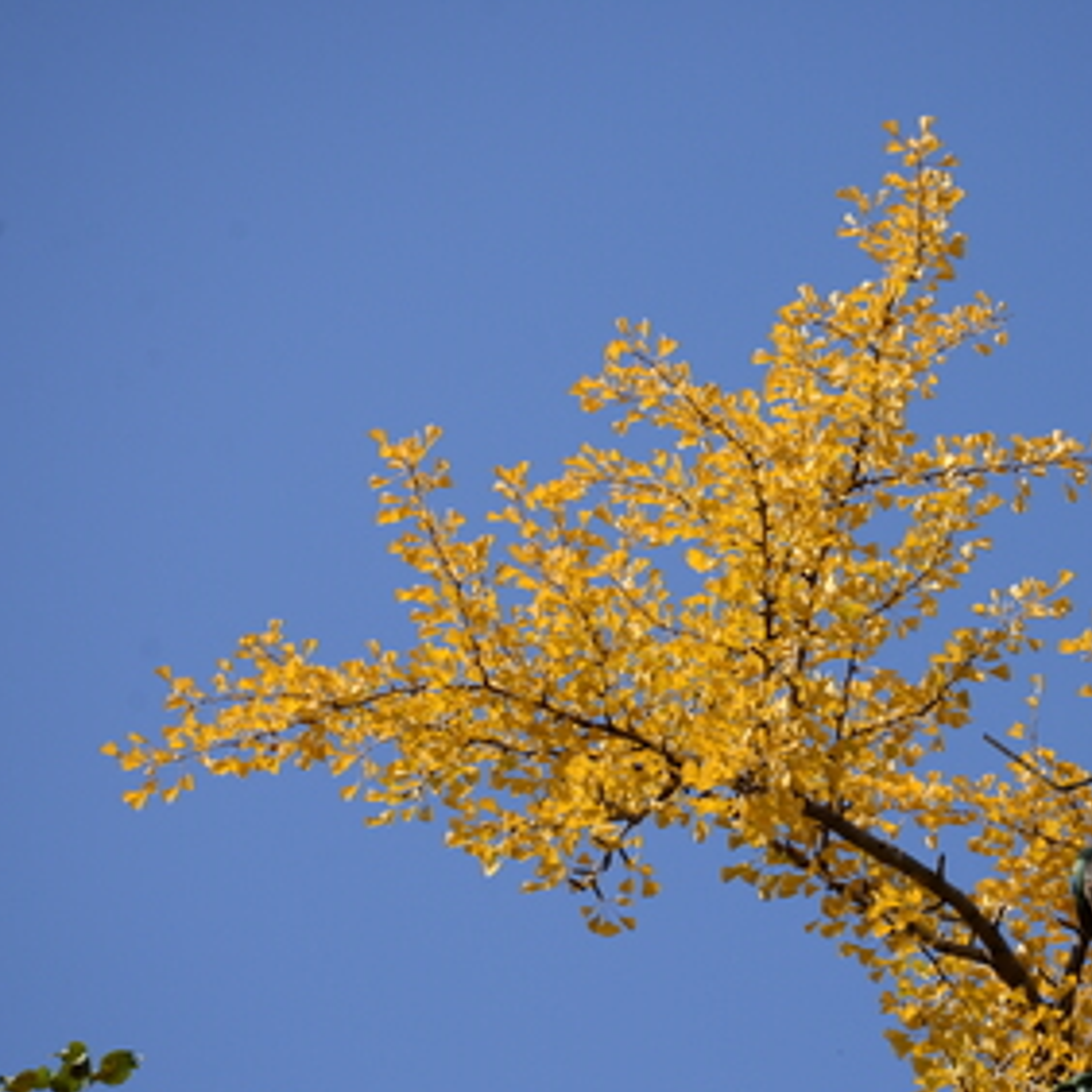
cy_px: 639
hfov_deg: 13.6
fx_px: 4568
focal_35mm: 128
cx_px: 774
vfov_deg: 13.6
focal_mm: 85
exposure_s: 1/1000
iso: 400
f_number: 5.6
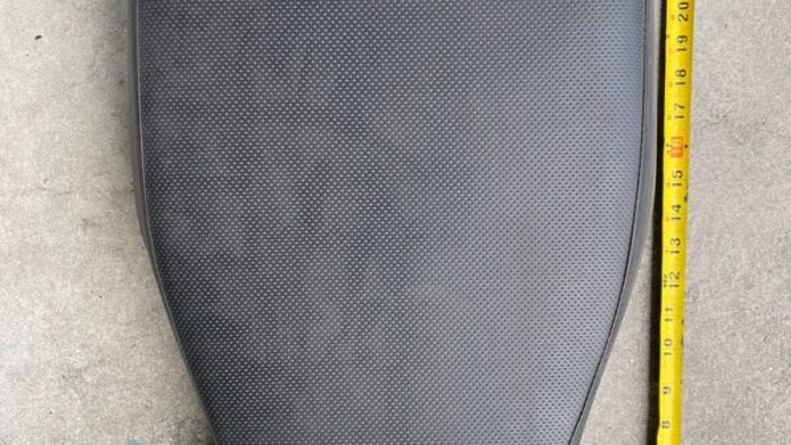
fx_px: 797
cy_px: 268
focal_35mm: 38
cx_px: 396
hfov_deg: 52.8
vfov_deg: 31.1
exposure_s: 1/310
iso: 32
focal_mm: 5.1
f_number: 1.6
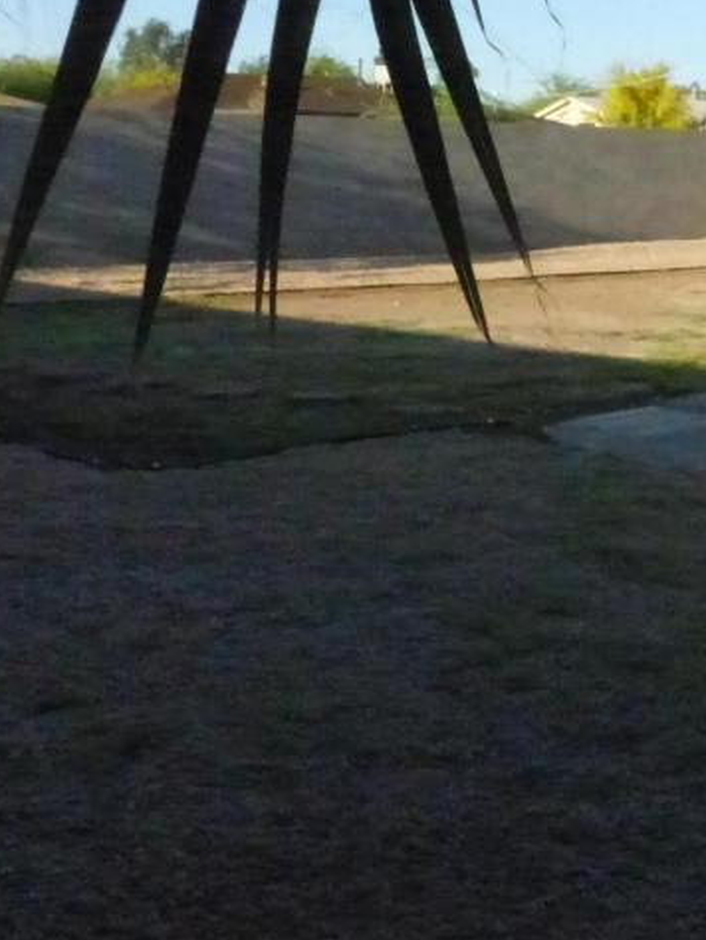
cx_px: 769
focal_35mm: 54
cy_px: 438
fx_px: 1467
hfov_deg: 25.2
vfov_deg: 35.5
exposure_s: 1/4000
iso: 3200
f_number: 8
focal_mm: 4.5
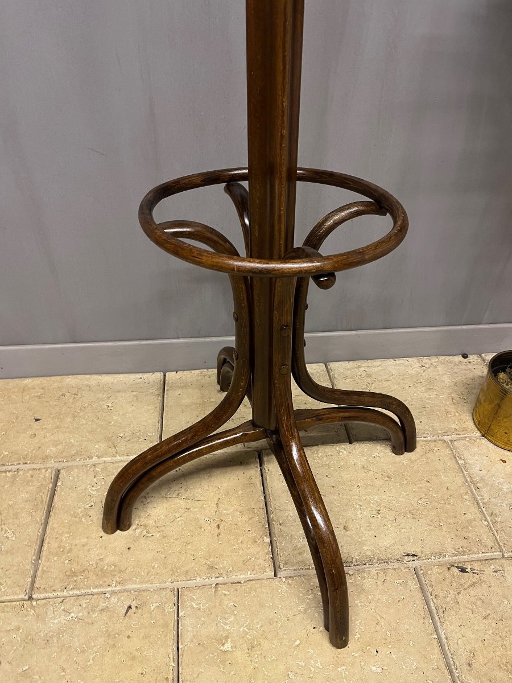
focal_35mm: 26
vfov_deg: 67.3
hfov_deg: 53.1
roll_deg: -0.2
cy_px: 342
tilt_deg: -40.1
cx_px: 256
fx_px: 513
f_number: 1.6
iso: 200
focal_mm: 5.1
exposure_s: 1/50
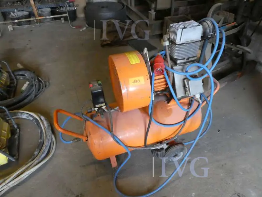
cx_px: 131
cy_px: 98
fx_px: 182
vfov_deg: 56.8
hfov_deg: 71.6
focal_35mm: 24
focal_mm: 4.3
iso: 1250
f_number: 3.3
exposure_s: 1/60
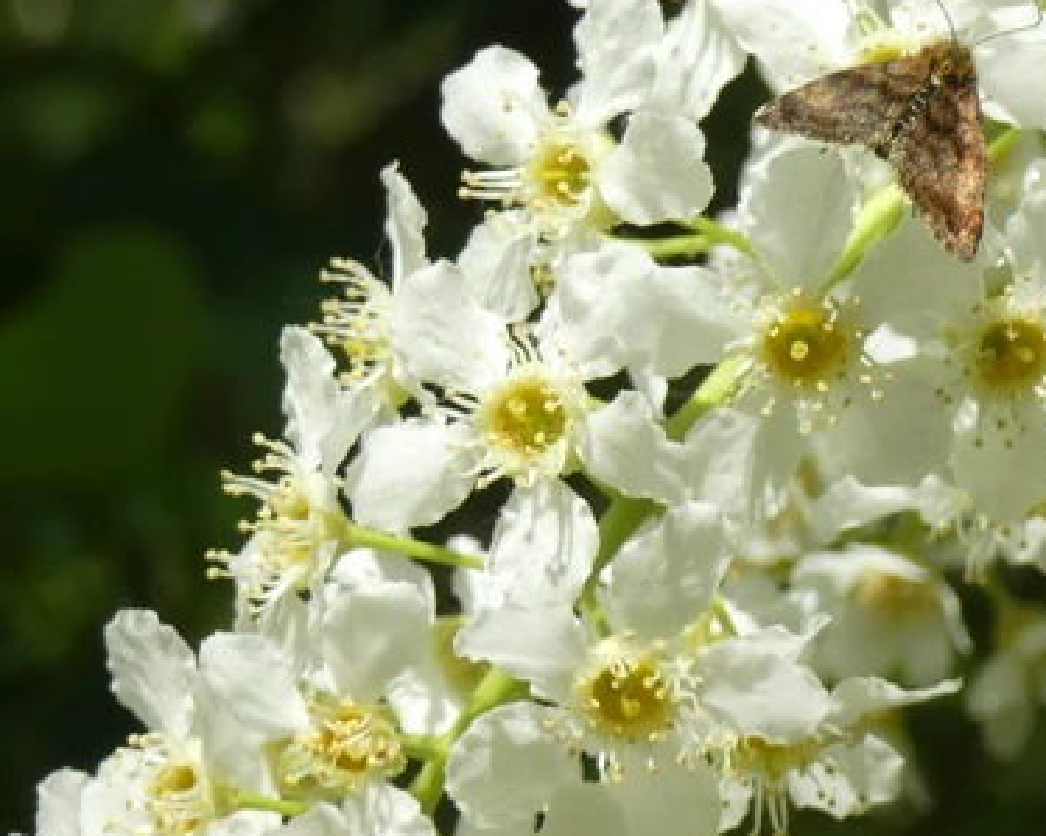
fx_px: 3621
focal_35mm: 117
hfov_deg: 16.3
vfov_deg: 13.2
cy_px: 274
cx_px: 797
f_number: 4.3
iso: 80
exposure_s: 1/200
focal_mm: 12.5
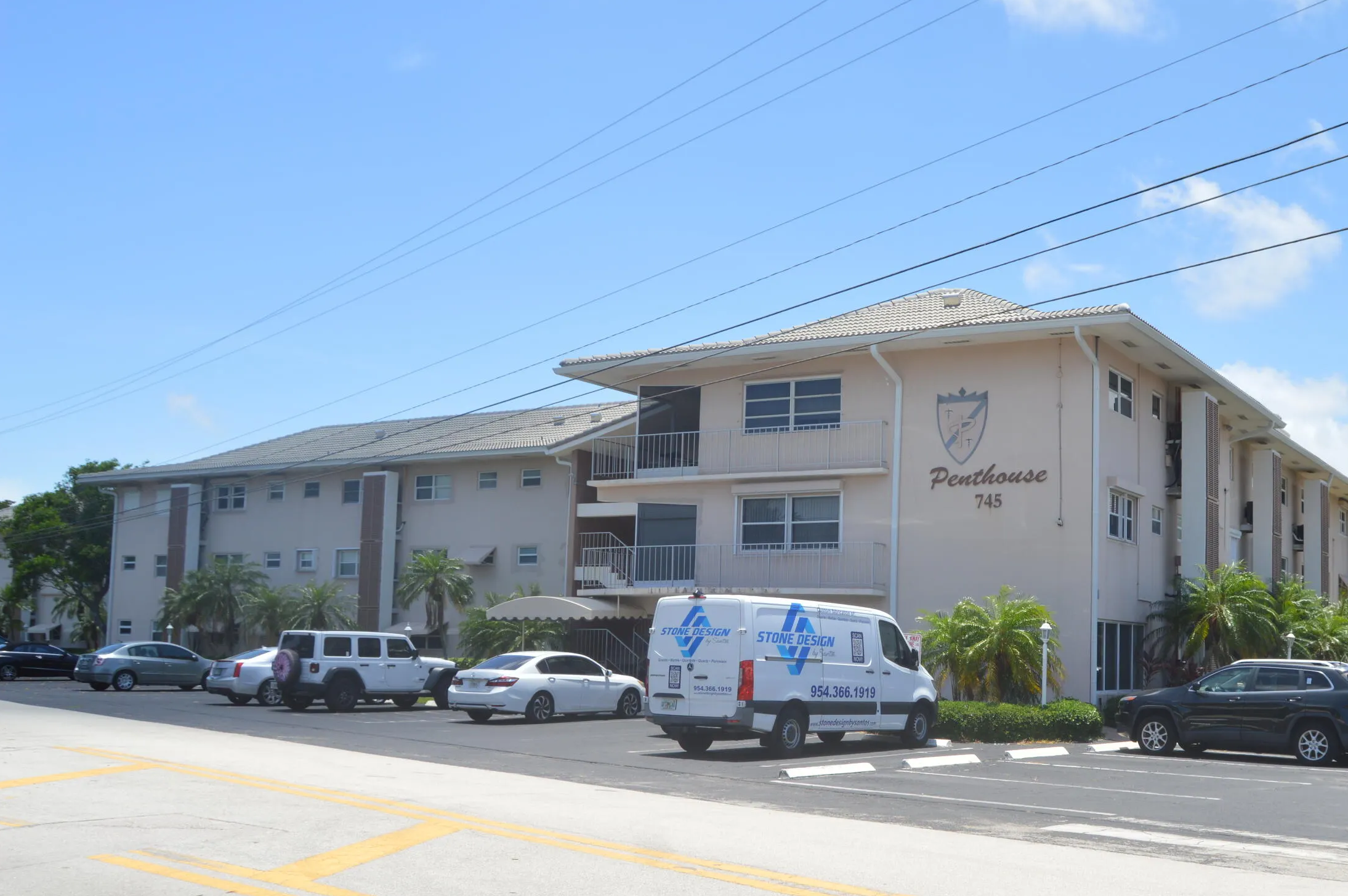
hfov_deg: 51.0
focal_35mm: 37
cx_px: 902
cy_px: 544
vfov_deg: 35.7
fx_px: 1384
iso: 100
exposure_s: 1/320
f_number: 9
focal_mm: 18
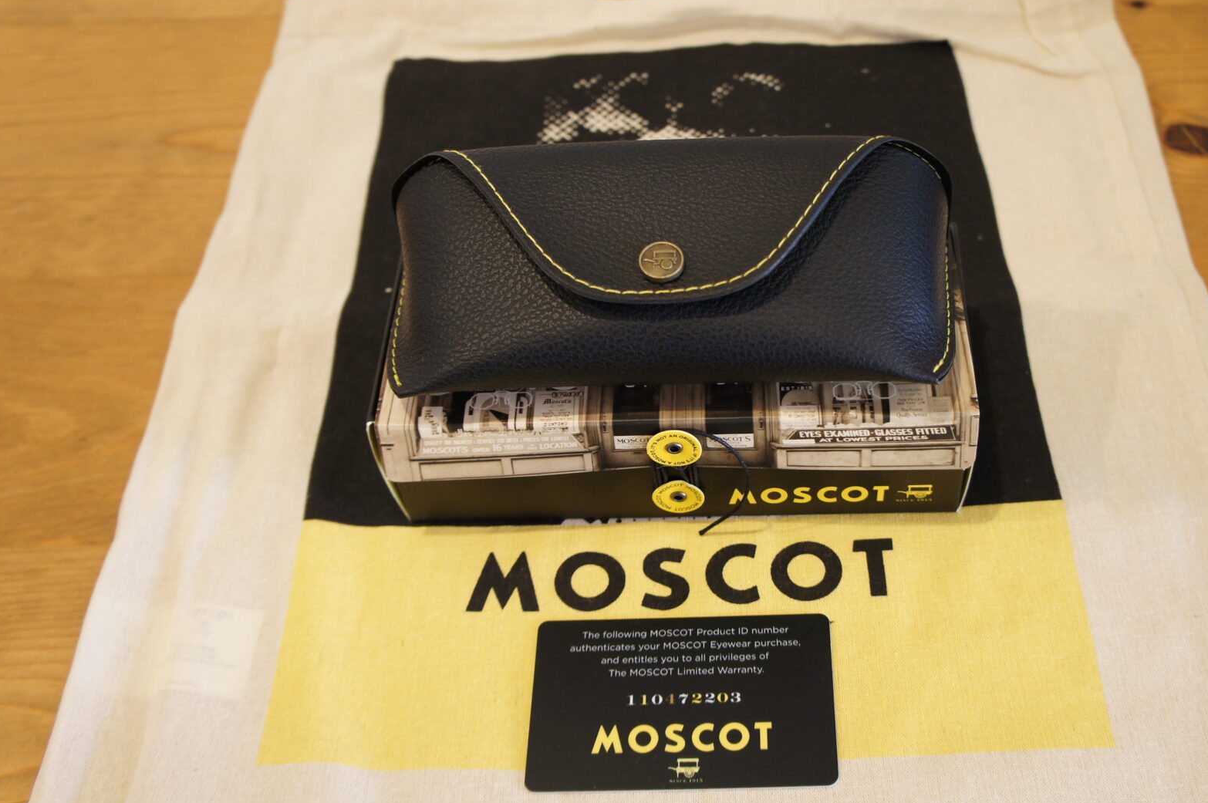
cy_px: 410
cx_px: 708
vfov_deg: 34.5
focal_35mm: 39
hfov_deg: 49.8
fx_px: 1294
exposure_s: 1/60
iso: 500
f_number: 4
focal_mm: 21
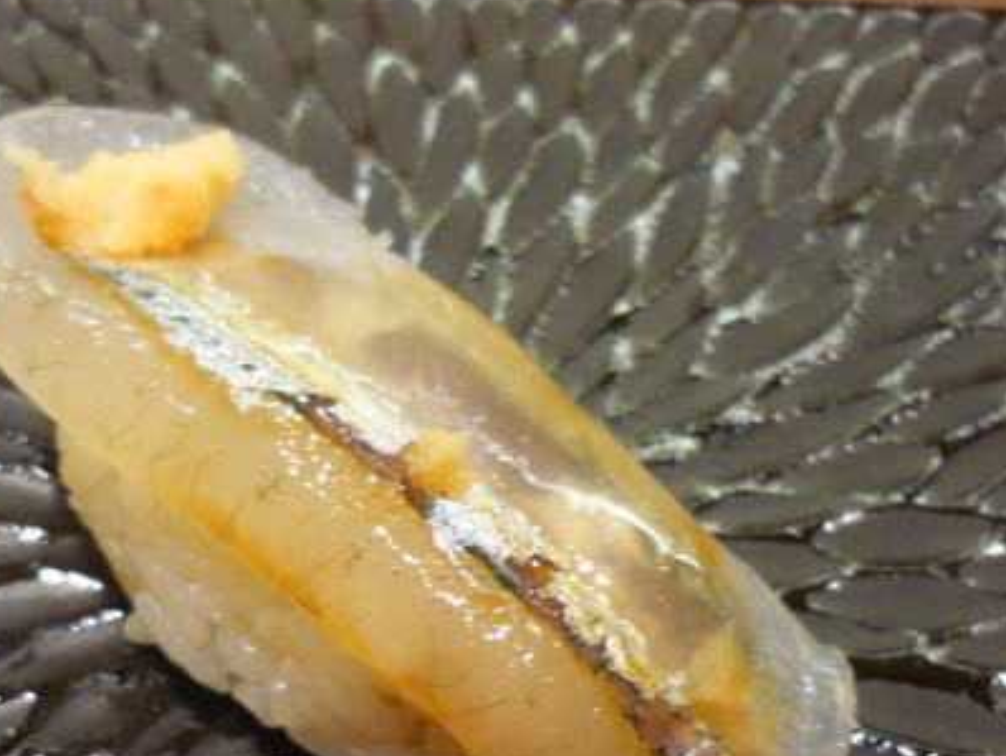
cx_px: 412
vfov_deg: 27.2
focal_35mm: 53
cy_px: 566
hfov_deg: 36.0
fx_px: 1541
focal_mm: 5.5
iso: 400
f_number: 2.8
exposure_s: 1/20
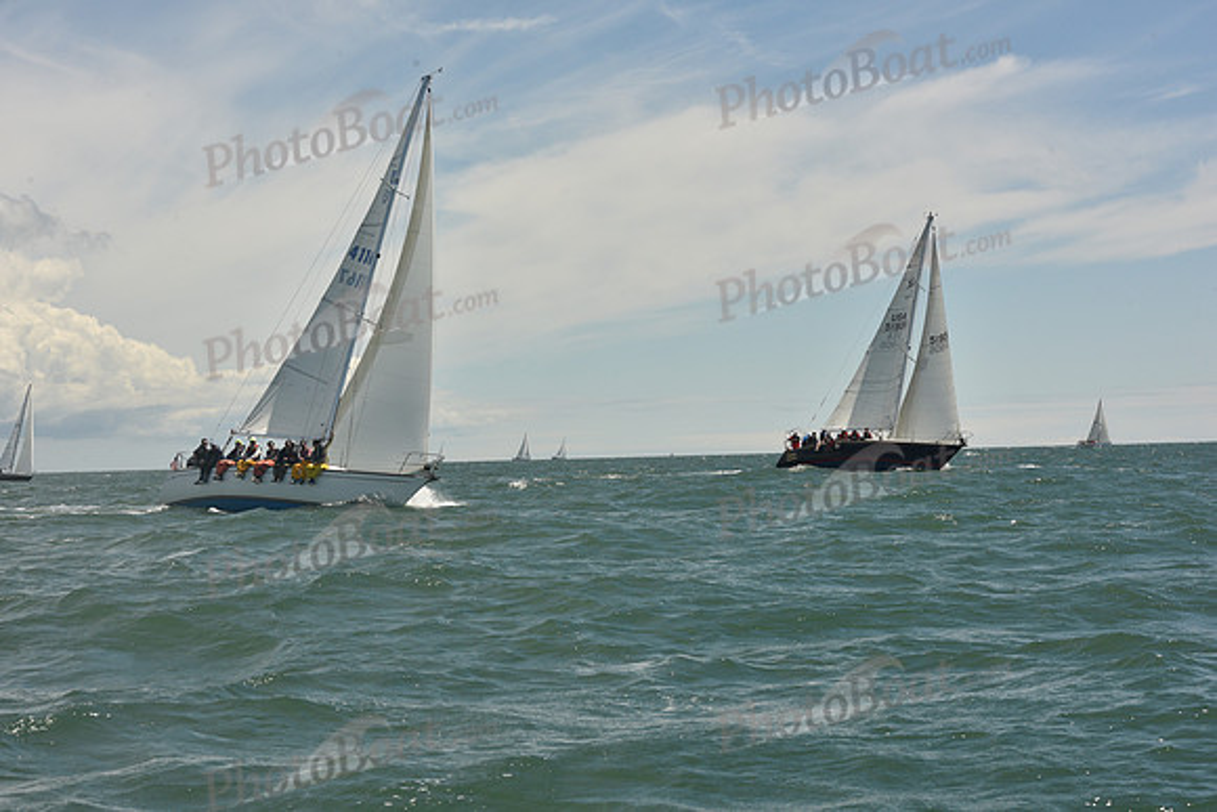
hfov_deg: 28.8
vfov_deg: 19.5
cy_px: 406
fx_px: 2367
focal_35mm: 70
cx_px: 608
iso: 320
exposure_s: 1/800
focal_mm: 70
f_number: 13
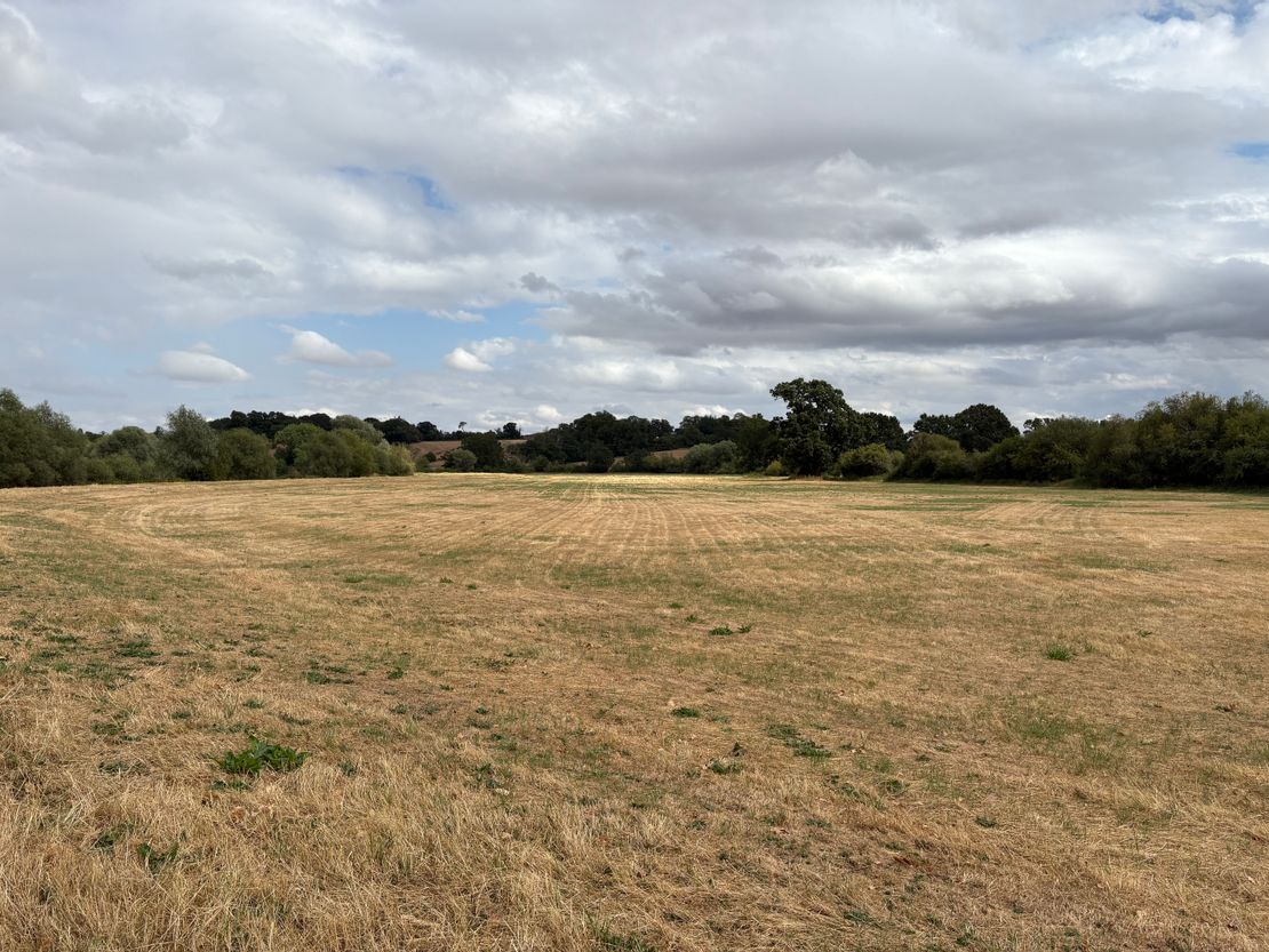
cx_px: 634
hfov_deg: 67.3
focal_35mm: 26
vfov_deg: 53.1
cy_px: 476
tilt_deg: -0.7
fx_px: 953
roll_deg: +0.7
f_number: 1.6
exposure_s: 1/5814
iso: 50
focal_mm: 5.96
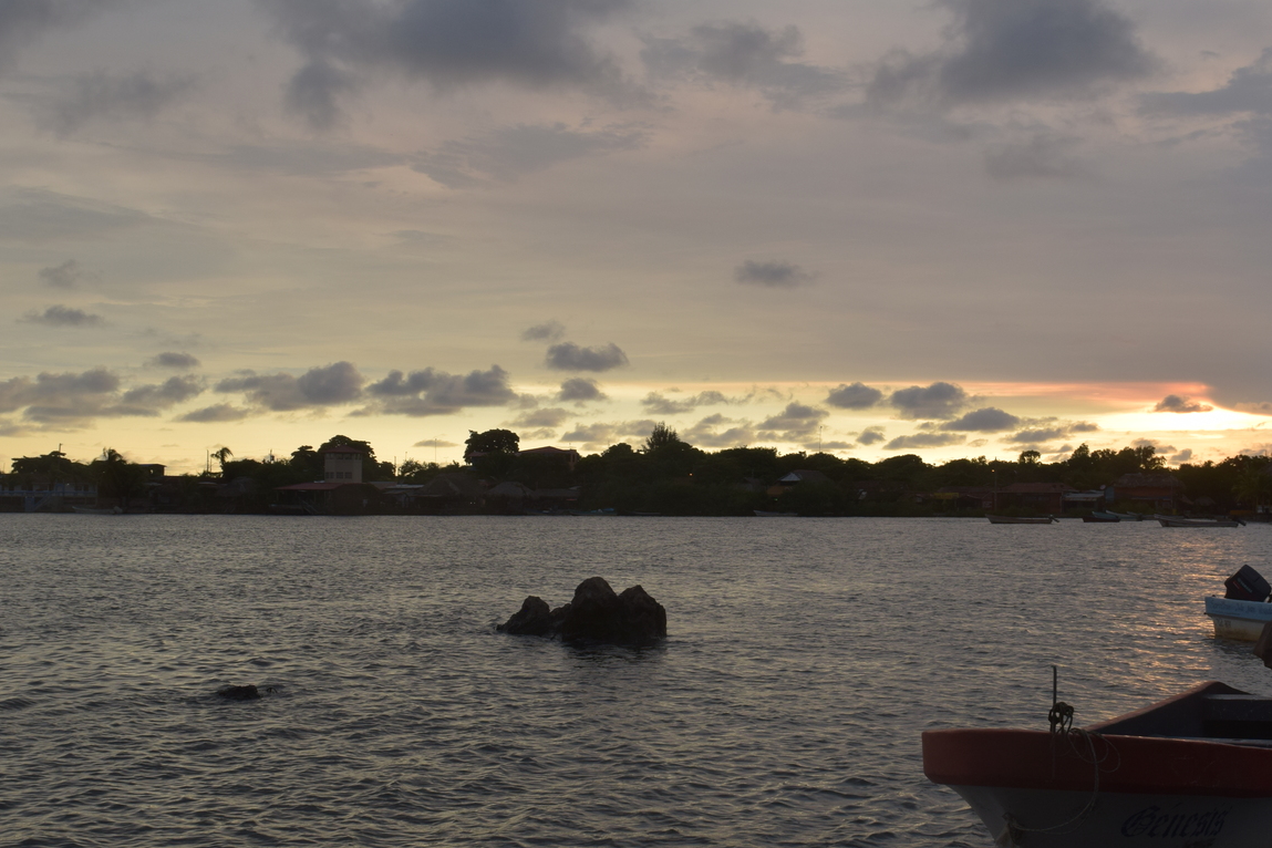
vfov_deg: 28.6
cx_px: 735
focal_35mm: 47
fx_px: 1661
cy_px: 469
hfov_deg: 41.8
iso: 200
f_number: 8
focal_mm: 24
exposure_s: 1/250
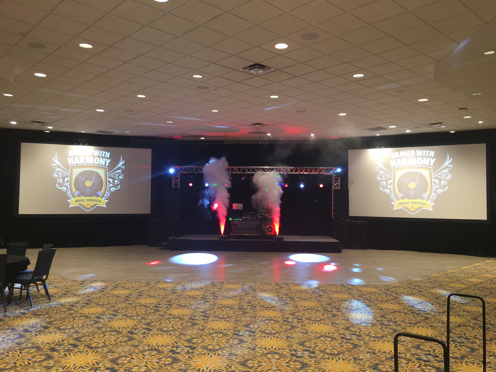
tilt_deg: +3.1
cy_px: 186
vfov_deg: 48.2
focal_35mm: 29
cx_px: 248
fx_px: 416
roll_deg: -1.6
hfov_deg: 61.7
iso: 80
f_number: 2.2
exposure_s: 1/30
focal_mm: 4.15
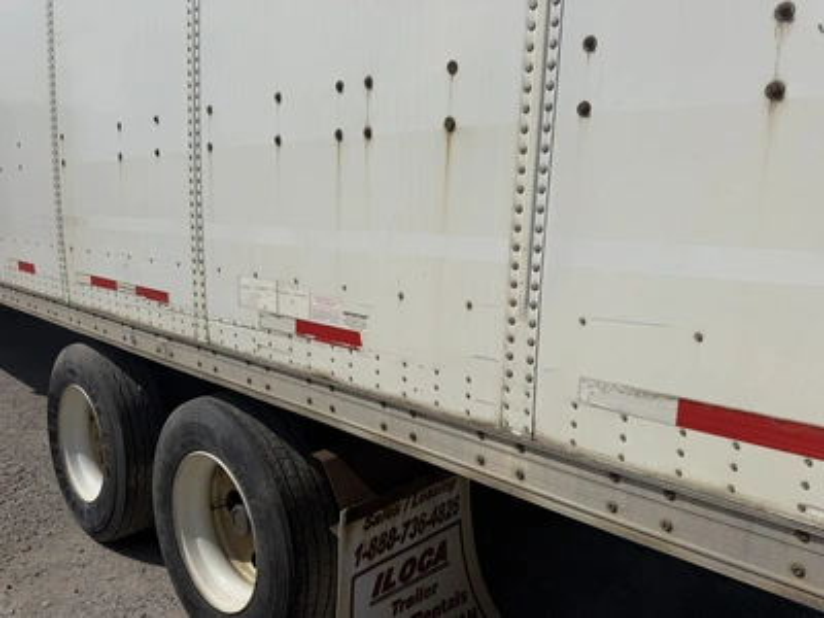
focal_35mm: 24
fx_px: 571
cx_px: 412
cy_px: 309
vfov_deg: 56.8
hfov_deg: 71.6
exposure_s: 1/17544
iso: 80
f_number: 1.78
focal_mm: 6.76
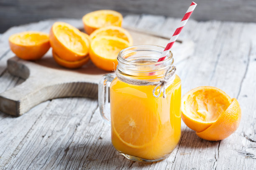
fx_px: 746
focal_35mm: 105
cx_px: 128
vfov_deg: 13.0
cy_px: 85
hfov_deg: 19.5
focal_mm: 105
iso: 160
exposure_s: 1/125
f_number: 9
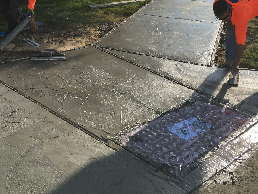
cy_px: 44
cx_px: 119
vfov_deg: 29.1
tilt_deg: -14.5
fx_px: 365
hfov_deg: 38.9
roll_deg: -3.0
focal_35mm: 49
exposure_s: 1/1054
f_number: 2.2
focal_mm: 4.15
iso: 25
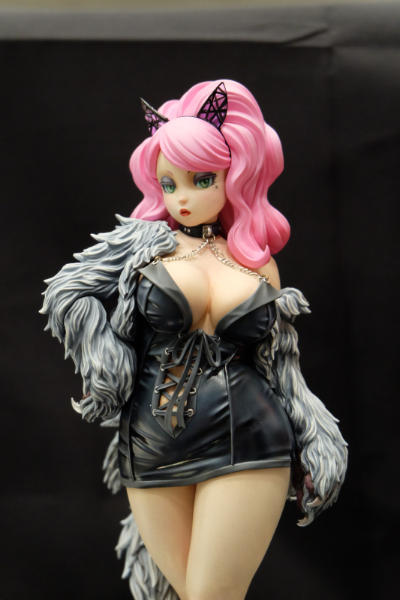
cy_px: 300
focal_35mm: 75
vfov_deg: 27.0
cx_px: 200
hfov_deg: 18.2
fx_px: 1250
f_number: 5.6
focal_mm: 50
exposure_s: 1/30
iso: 3200
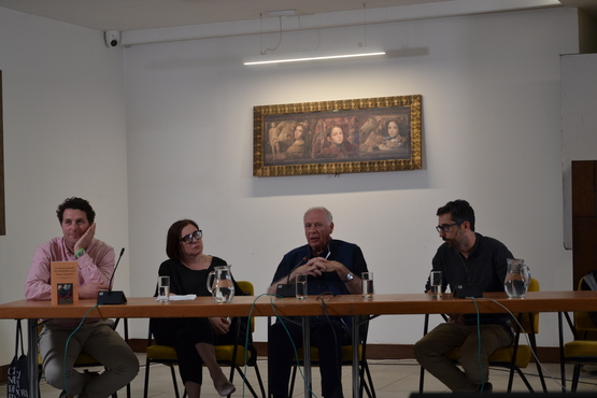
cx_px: 298
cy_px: 199
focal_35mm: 72
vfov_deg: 18.9
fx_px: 1194
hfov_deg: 28.1
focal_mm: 48
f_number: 4.8
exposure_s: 1/25
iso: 400
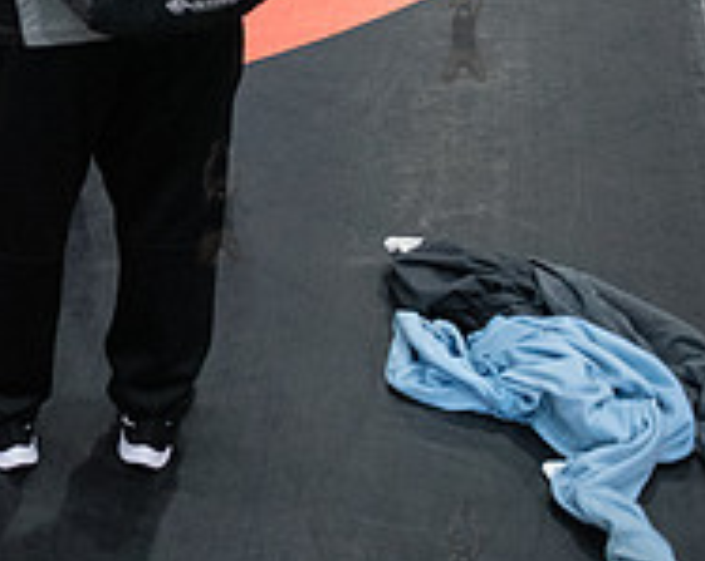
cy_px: 17
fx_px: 1458
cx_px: -268
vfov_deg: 21.2
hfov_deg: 23.3
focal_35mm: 70
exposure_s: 1/500
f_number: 3.2
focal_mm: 24
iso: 8000
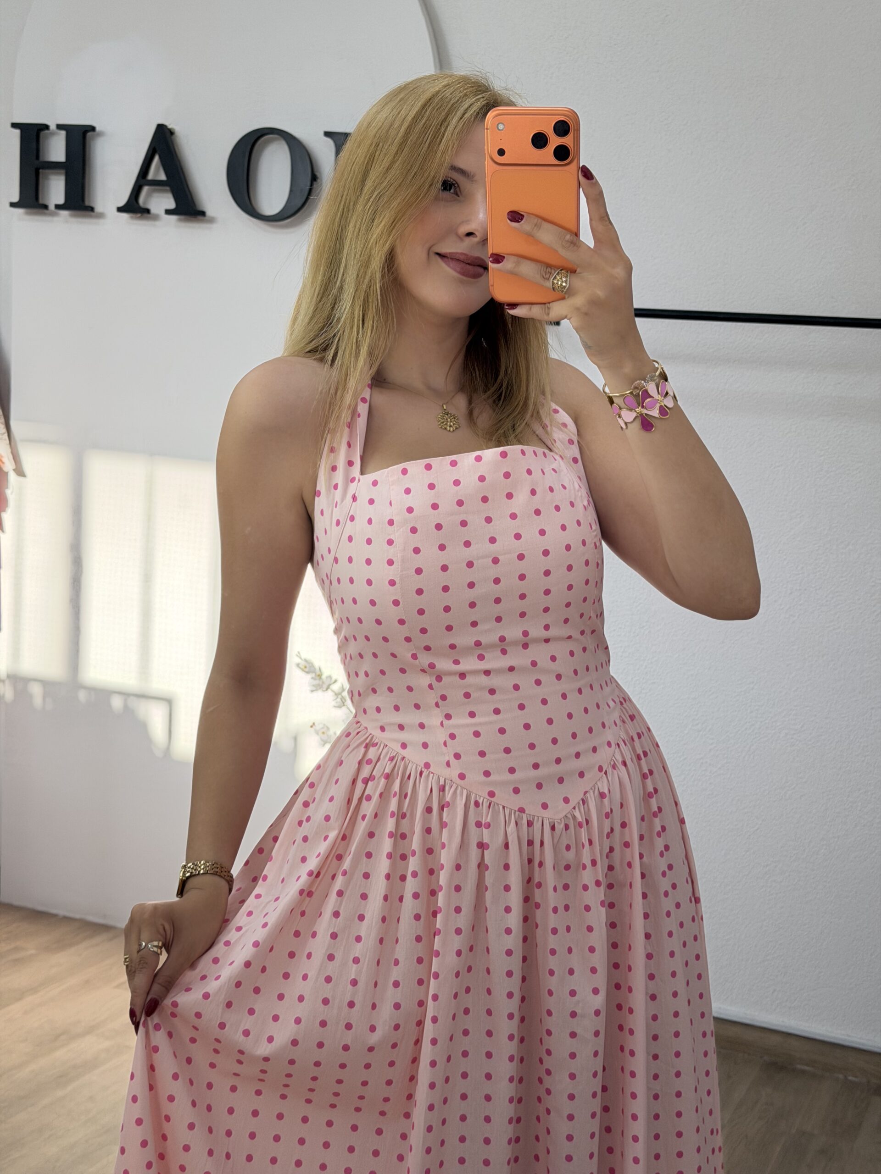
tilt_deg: -24.8
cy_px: 587
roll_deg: -3.6
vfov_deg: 39.7
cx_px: 440
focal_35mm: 48
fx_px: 1629
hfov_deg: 30.3
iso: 80
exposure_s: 1/291
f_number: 1.78
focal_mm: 6.76
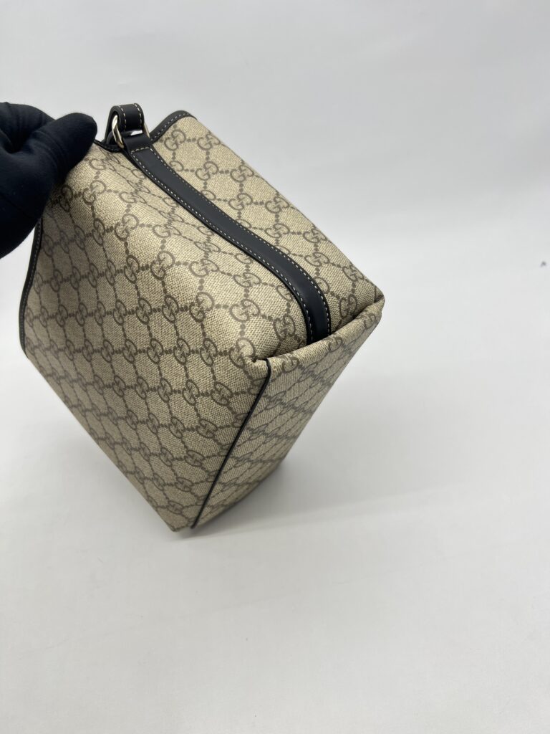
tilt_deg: -36.9
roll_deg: +8.4
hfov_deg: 53.1
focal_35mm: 26
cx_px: 275
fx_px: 551
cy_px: 367
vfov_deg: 67.3
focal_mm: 5.7
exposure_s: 1/107
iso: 32
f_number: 1.5
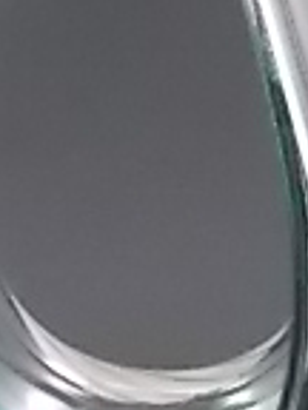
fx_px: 3488
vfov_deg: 6.7
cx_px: 66
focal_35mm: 294
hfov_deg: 5.1
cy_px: 83
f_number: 5.3
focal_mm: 11.8
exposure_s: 1/80
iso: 800
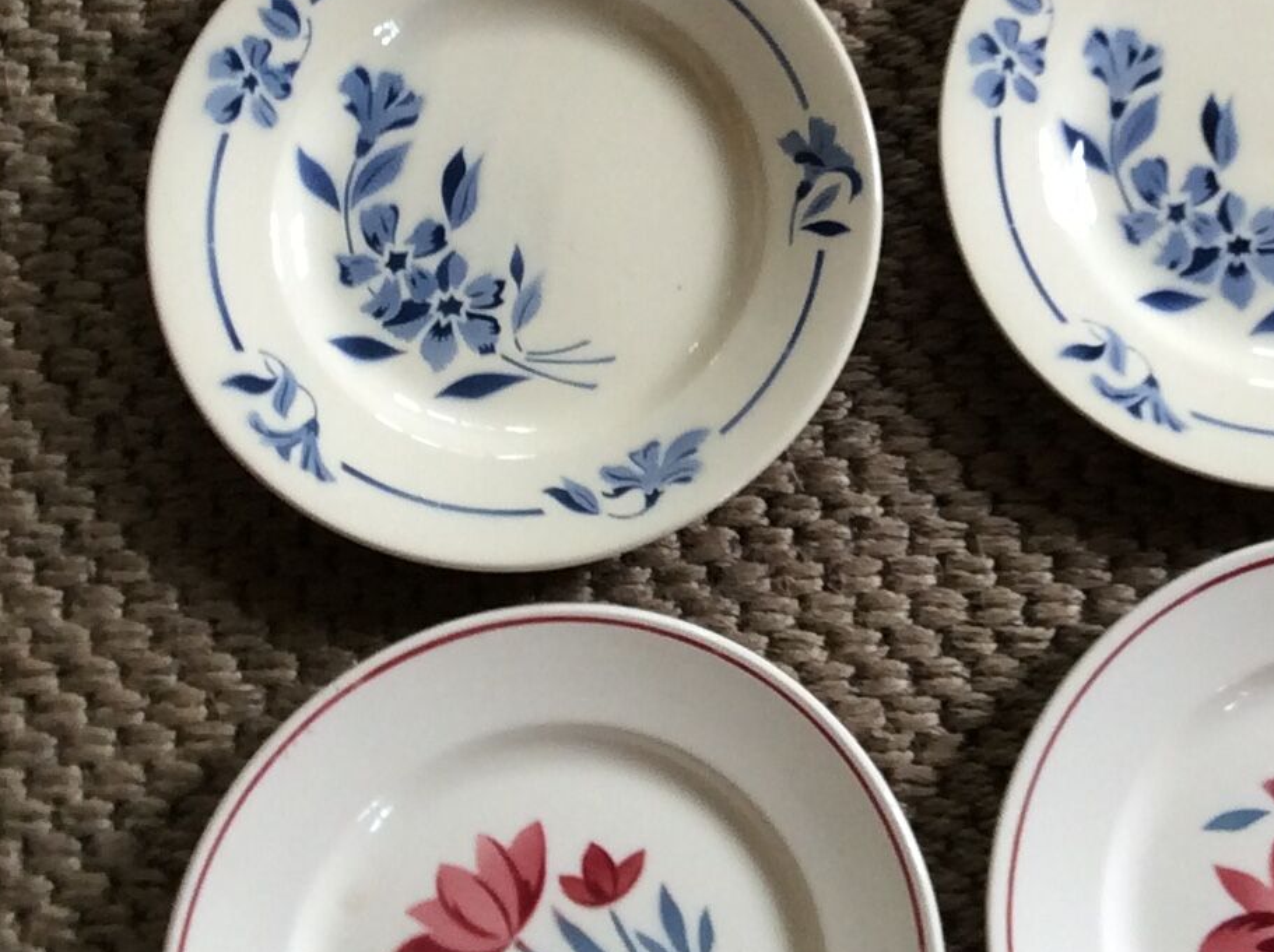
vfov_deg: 16.1
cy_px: 197
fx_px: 3345
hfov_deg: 21.4
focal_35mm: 91
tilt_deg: -77.7
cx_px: 906
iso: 40
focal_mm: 3.3
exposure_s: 1/25
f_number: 2.4
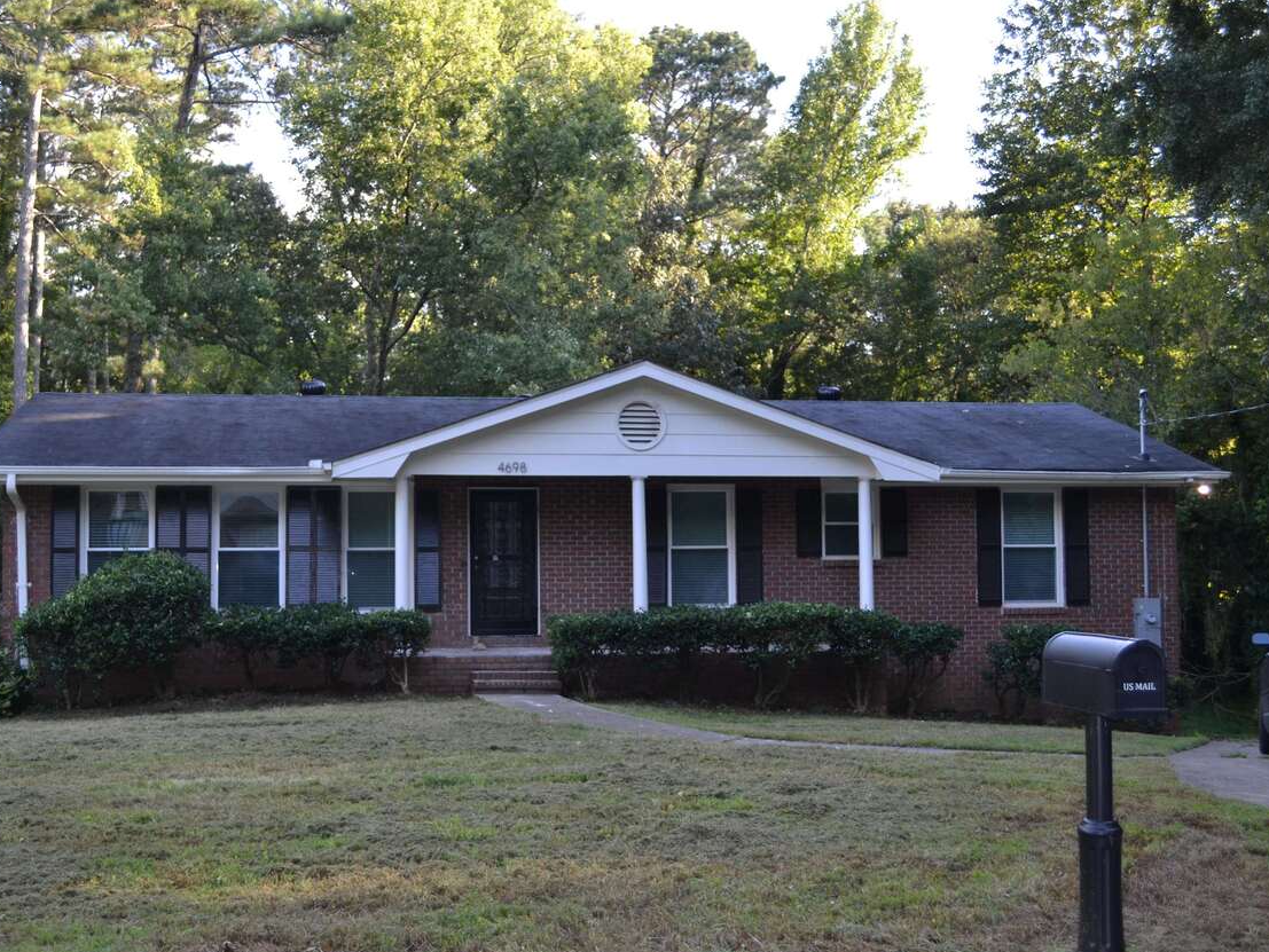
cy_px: 486
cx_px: 551
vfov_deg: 36.0
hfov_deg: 46.7
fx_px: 1467
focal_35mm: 40
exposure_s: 1/125
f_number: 4
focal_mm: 24
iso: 220
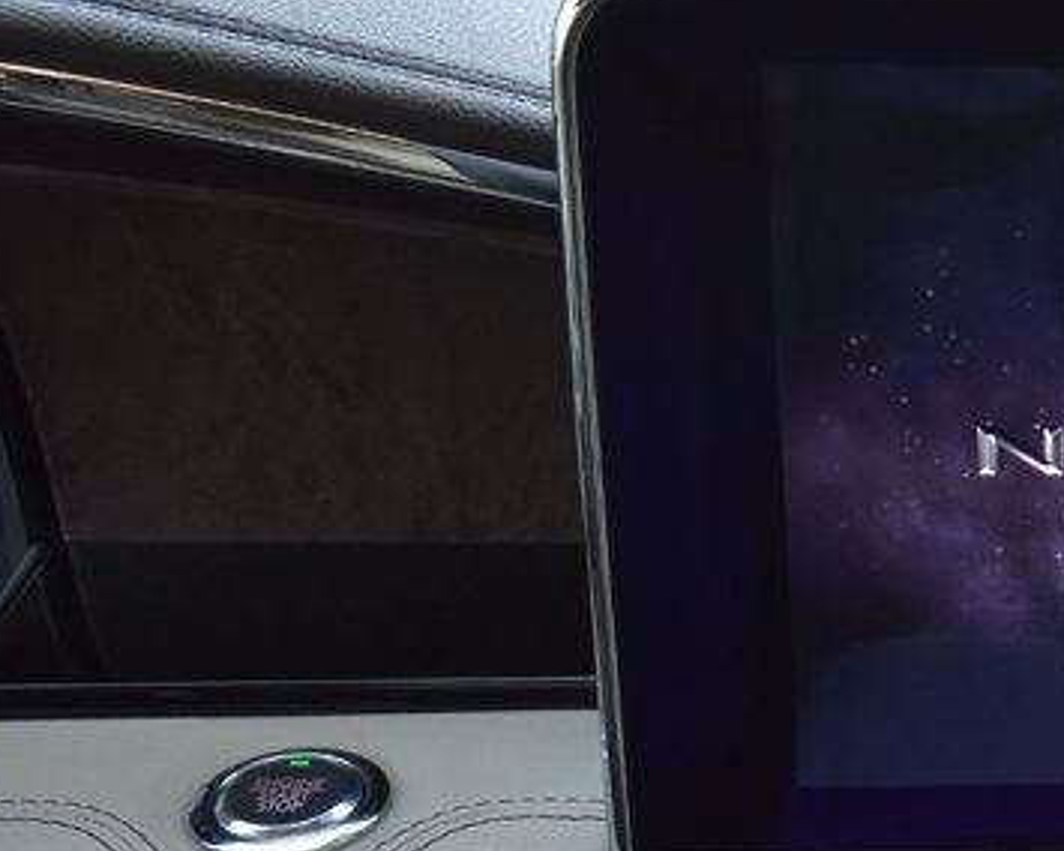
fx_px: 2688
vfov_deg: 17.5
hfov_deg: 20.1
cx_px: 1463
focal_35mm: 85
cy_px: 878
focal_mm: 21
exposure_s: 1/15
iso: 720
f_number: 6.3
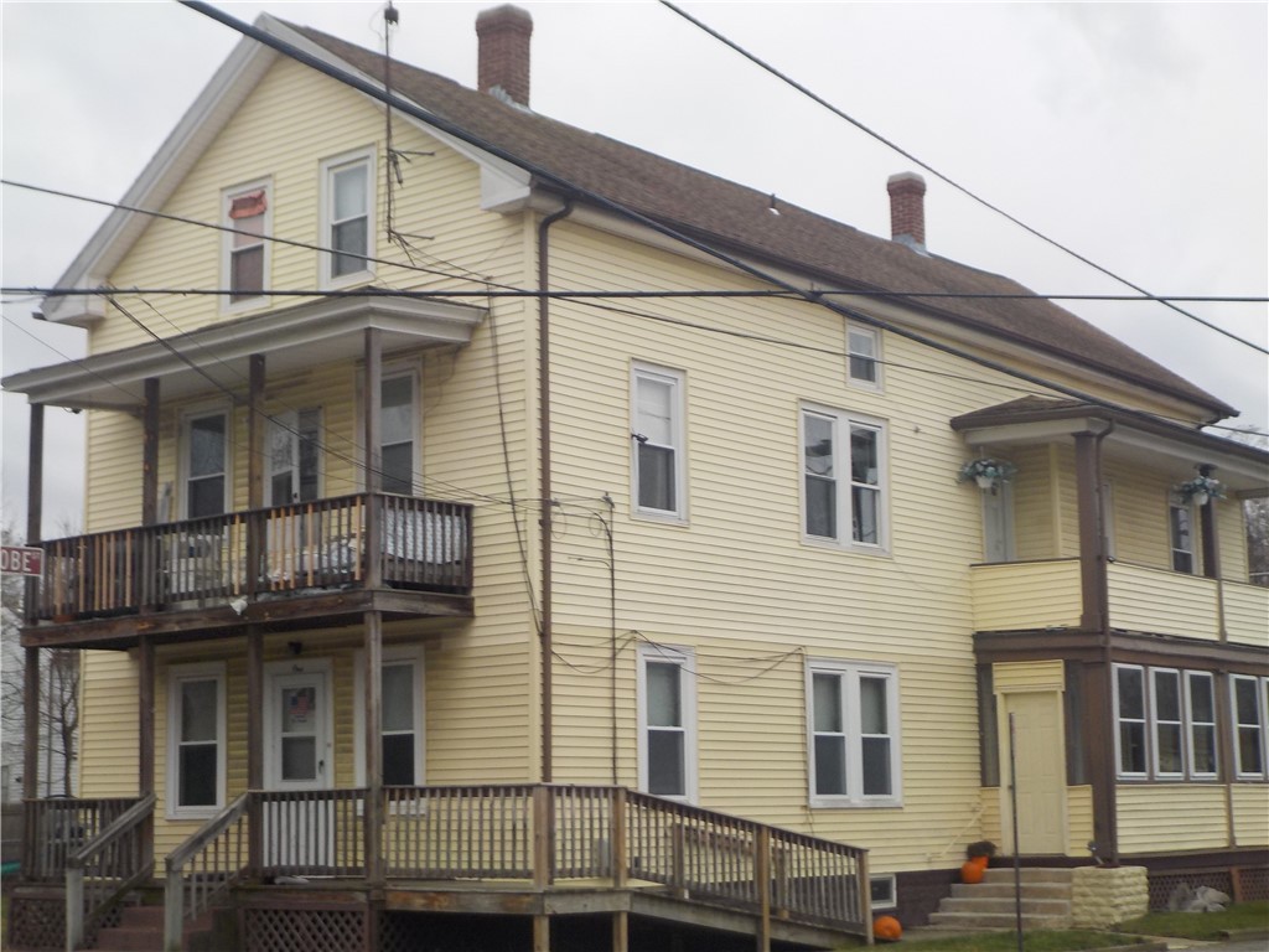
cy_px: 476
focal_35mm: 58
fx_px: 2126
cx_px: 634
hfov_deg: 33.2
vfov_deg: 25.2
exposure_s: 1/160
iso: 125
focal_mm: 7.9
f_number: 4.7
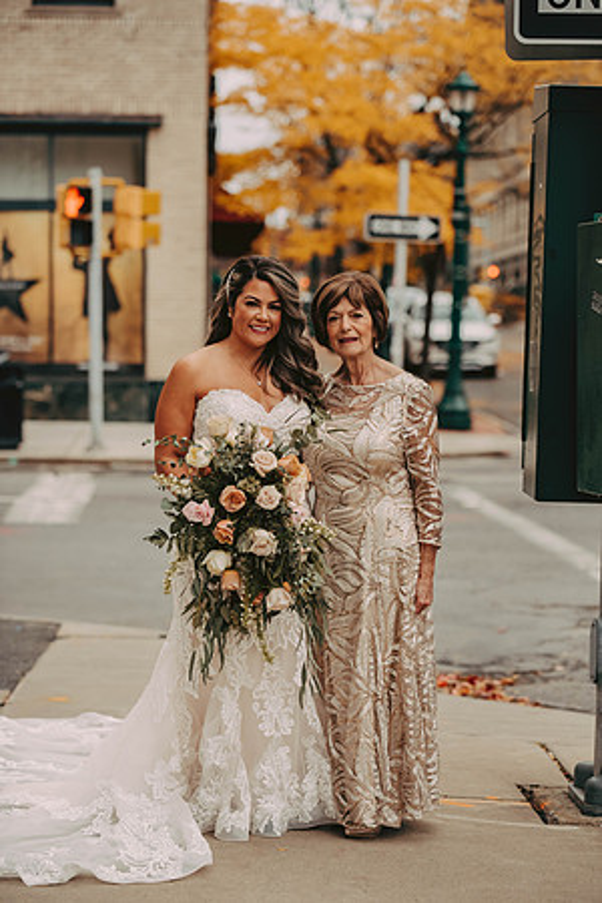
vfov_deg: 21.5
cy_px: 452
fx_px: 2383
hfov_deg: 14.4
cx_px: 301
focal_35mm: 95
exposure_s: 1/3200
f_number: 3.2
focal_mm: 95
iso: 1250
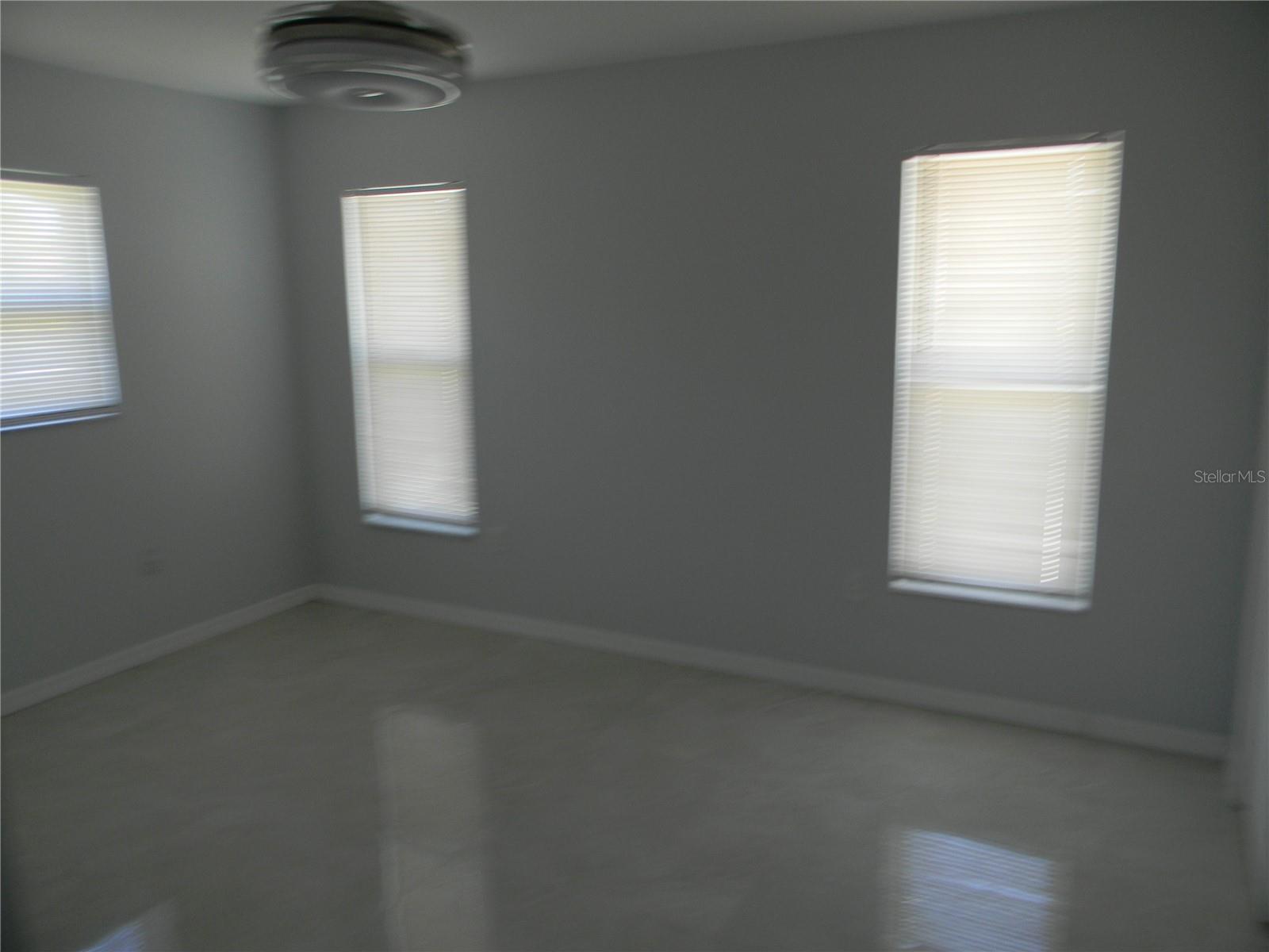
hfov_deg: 63.4
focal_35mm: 28
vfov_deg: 49.7
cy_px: 476
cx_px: 634
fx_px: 1026
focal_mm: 5
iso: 107
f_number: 3.5
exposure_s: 1/30
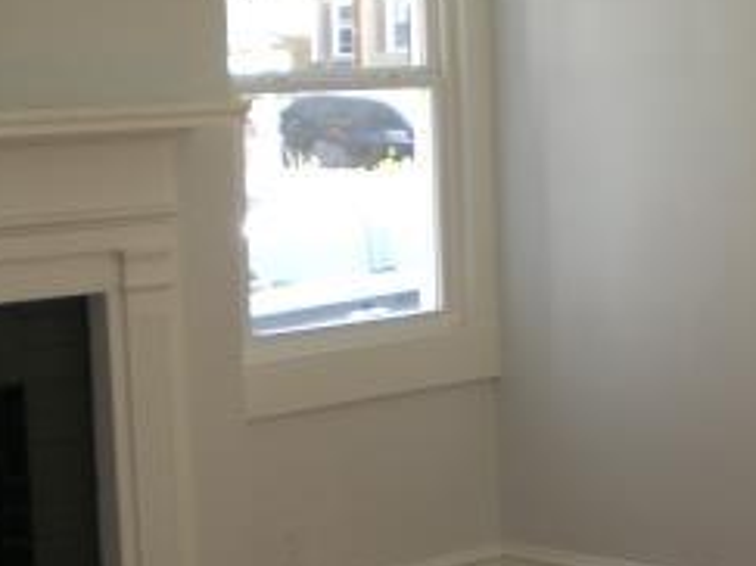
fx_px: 2183
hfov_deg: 19.5
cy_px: 327
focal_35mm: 100
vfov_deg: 14.8
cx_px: 576
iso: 50
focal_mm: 6.3
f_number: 3.1
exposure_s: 1/60
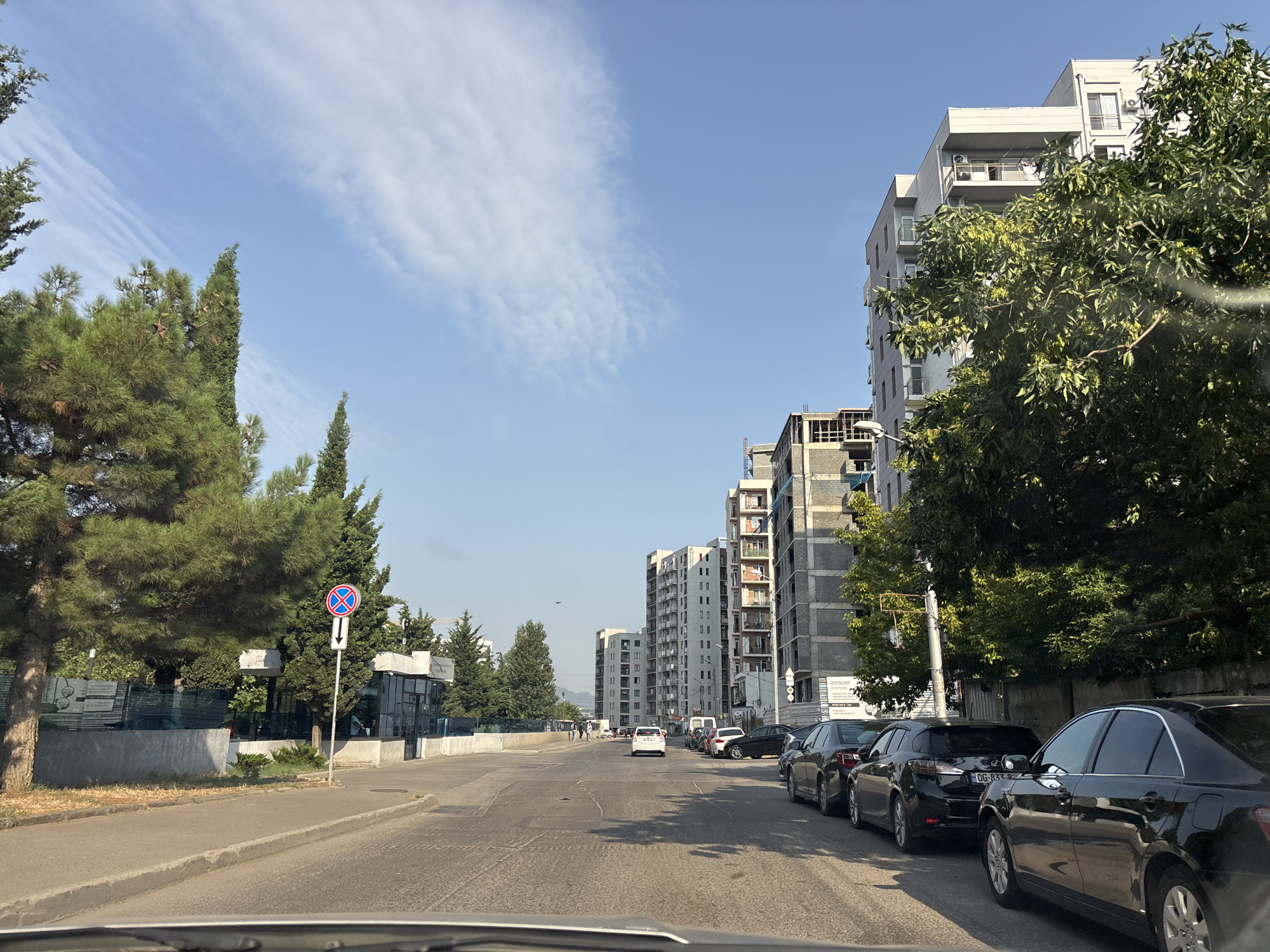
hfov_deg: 67.3
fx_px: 954
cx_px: 635
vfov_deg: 53.1
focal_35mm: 26
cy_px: 476
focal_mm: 5.96
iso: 50
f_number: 1.6
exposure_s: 1/2288
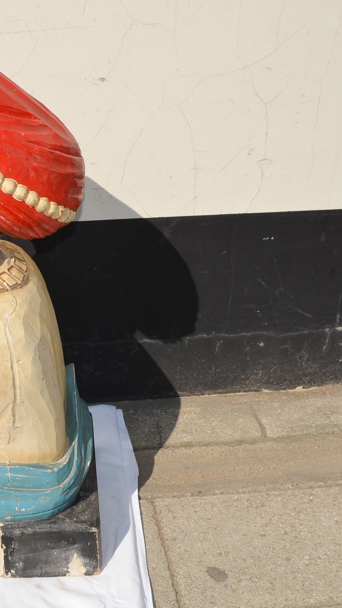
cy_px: 300
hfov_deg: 23.9
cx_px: 3
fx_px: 774
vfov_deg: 42.9
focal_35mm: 48
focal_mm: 20
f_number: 9
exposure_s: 1/250
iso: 100
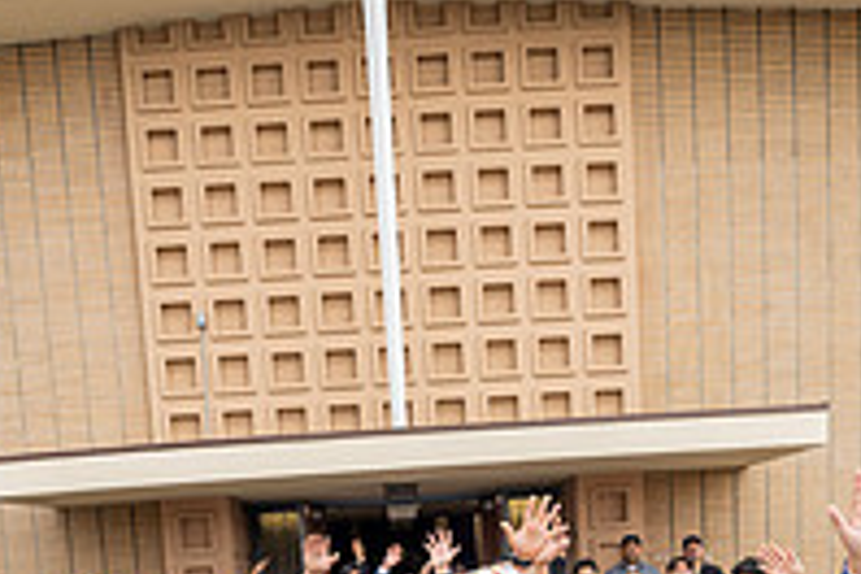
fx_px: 981
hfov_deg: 47.4
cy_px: 715
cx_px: 430
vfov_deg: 27.9
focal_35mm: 41
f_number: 4.5
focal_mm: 14
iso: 200
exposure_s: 1/125
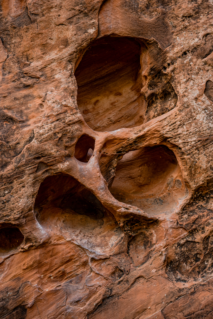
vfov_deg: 43.6
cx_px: 106
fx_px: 399
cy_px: 160
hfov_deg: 29.9
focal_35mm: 45
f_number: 11
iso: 200
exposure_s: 1/25
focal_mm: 45
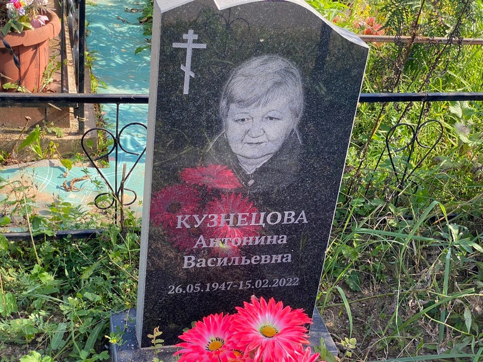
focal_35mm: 52
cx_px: 242
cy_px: 181
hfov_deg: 36.8
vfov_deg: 28.0
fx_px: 726
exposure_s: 1/241
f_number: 2
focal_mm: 6
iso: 20
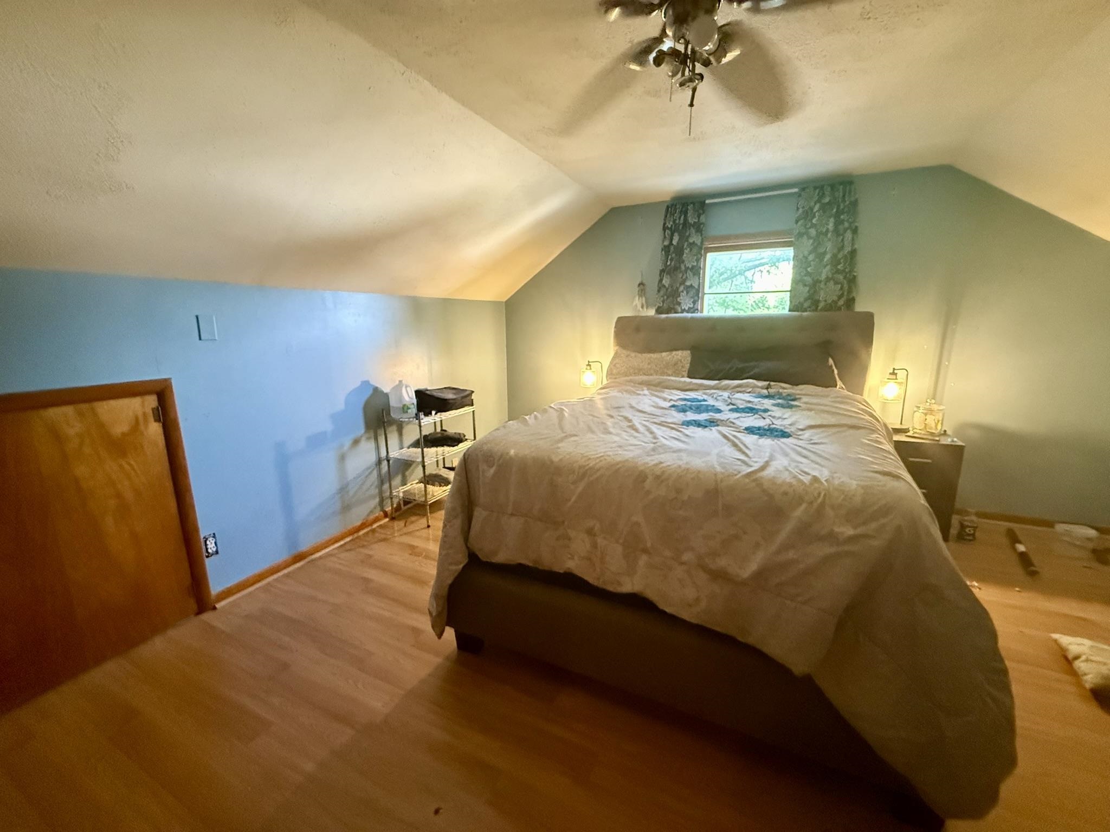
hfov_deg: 102.1
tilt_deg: -12.2
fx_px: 449
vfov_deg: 85.7
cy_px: 416
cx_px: 555
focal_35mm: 14
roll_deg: +0.2
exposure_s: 1/60
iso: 1000
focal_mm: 2.22
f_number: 2.2
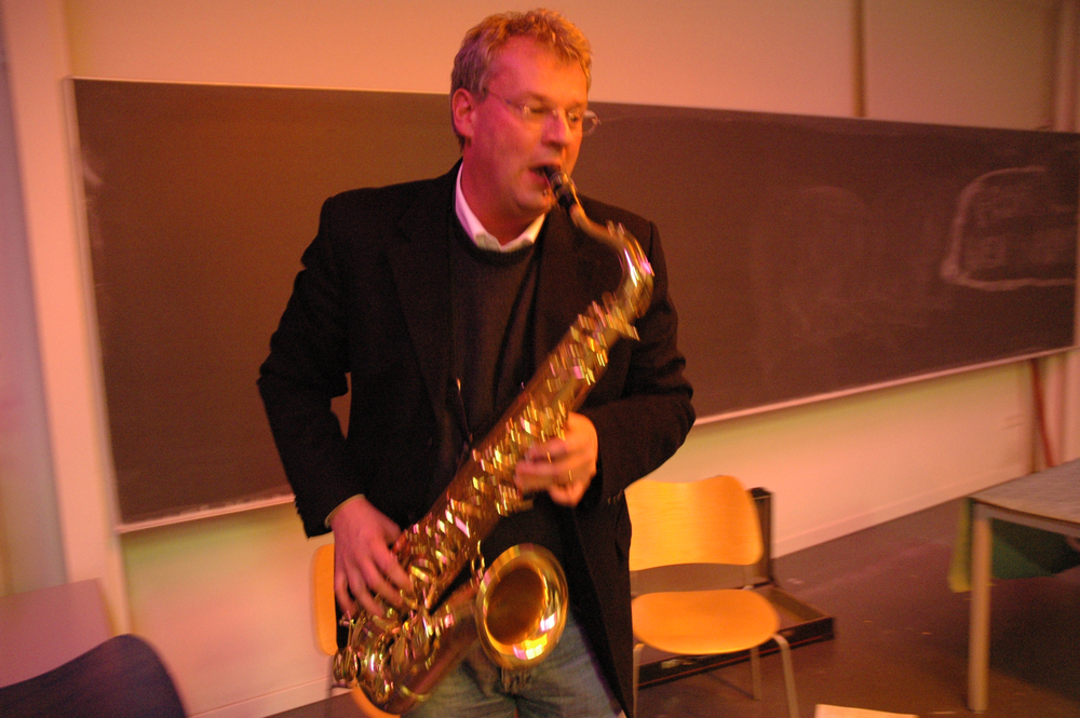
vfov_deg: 47.9
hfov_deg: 67.4
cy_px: 359
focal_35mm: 27
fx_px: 809
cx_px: 540
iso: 1600
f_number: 3.5
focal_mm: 18
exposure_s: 1/20
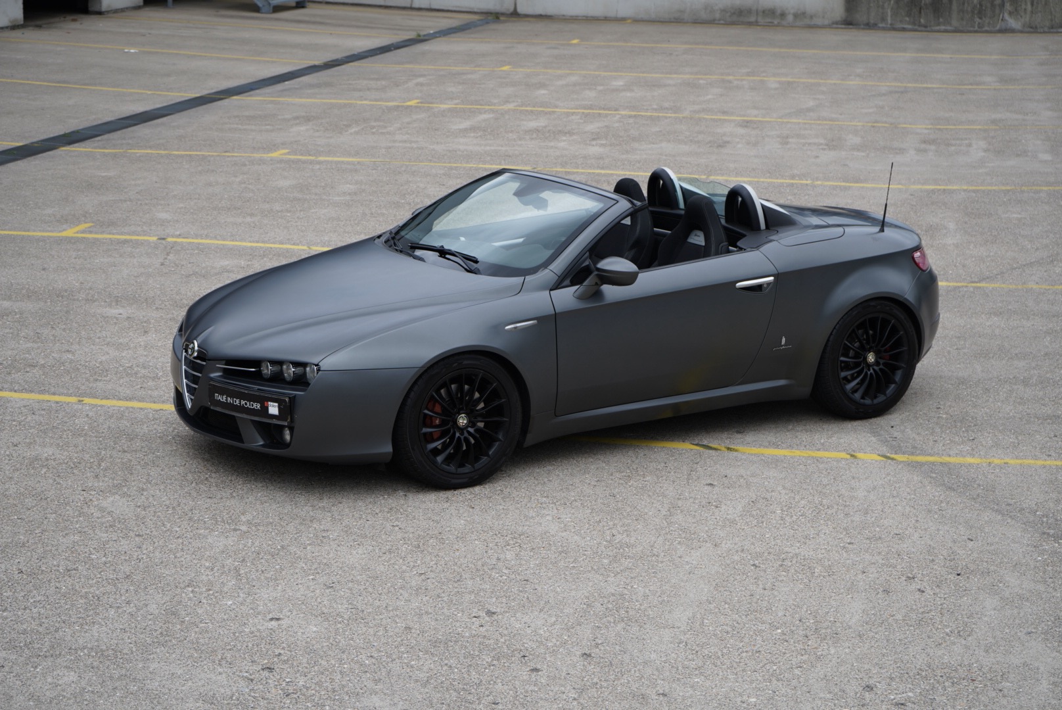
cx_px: 531
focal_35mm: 70
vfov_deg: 19.5
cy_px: 355
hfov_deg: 28.8
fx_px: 2066
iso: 100
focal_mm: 70
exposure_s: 1/250
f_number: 7.1
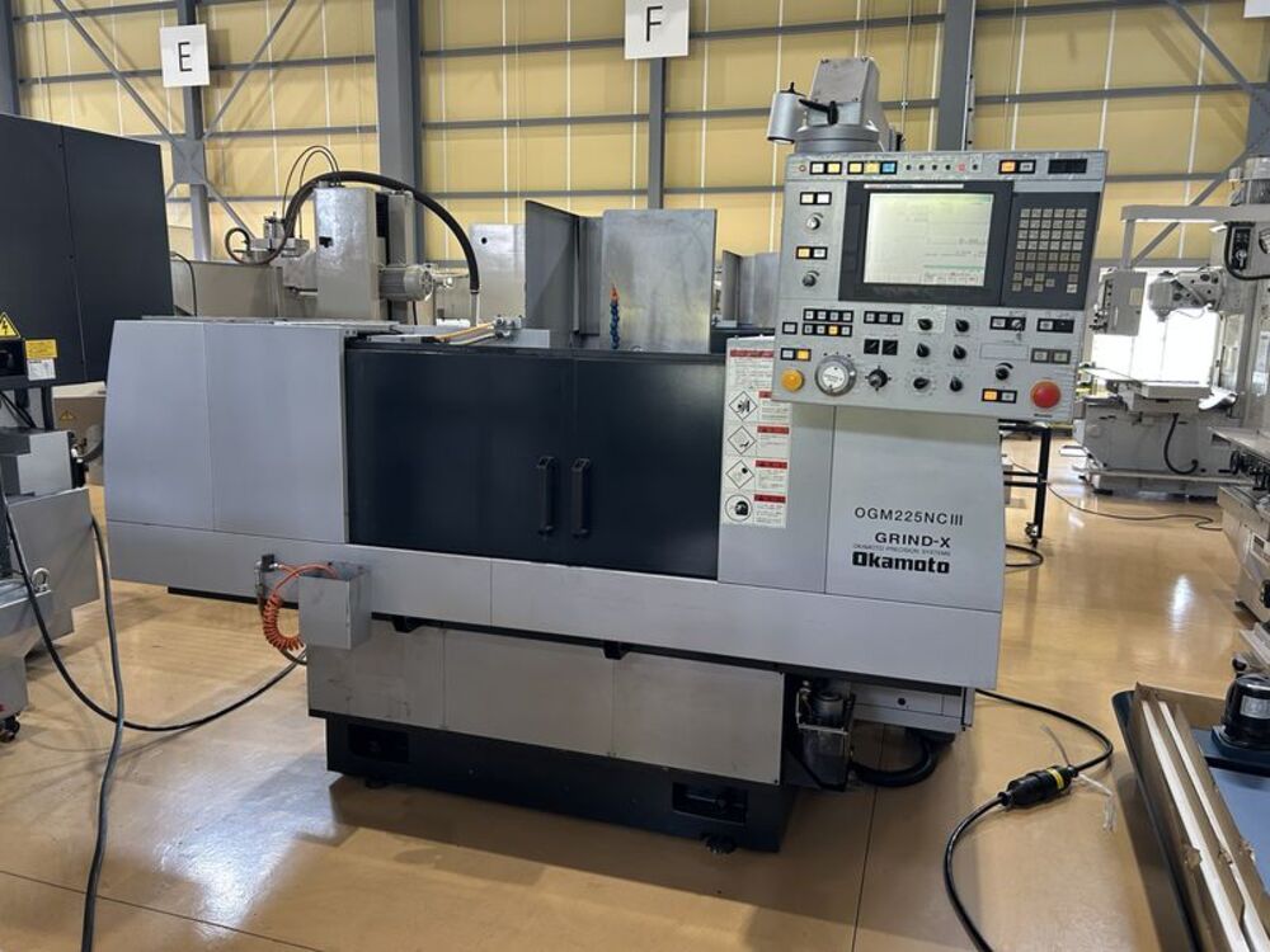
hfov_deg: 67.3
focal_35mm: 26
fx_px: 954
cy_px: 476
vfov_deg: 53.1
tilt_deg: -10.3
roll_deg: -0.7
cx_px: 635
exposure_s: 1/60
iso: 125
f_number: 1.5
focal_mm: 5.7
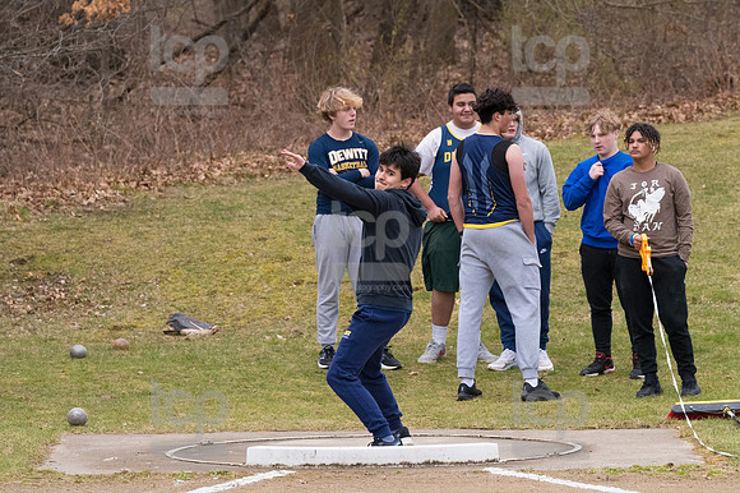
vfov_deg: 6.8
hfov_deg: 10.2
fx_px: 4150
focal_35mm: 202
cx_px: 370
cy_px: 246
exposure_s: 1/1600
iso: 2000
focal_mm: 135
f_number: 5
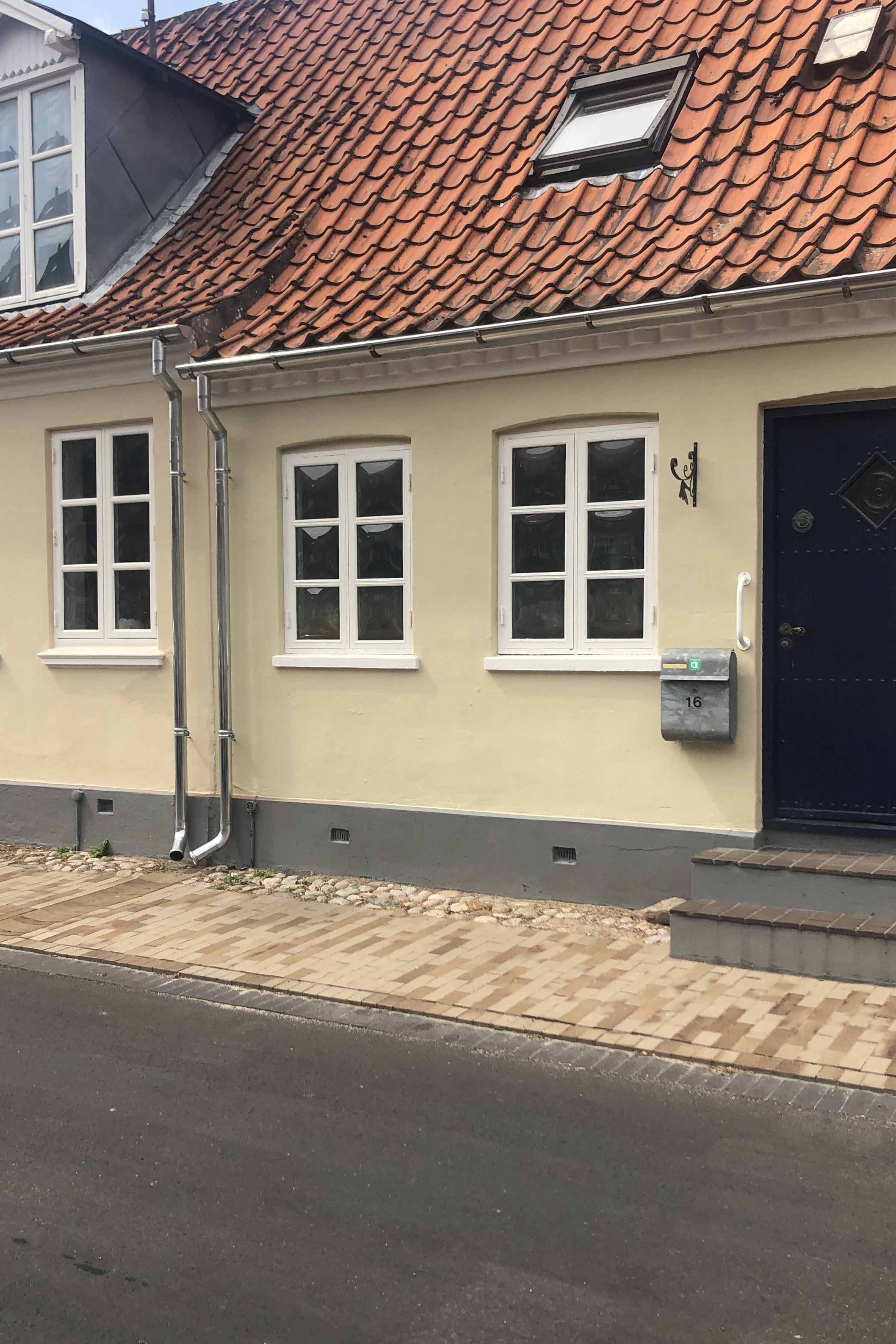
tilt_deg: -2.5
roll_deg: +0.6
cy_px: 706
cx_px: 384
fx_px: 1381
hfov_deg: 35.9
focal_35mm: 37
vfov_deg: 51.9
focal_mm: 4
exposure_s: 1/1412
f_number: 1.8
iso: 20
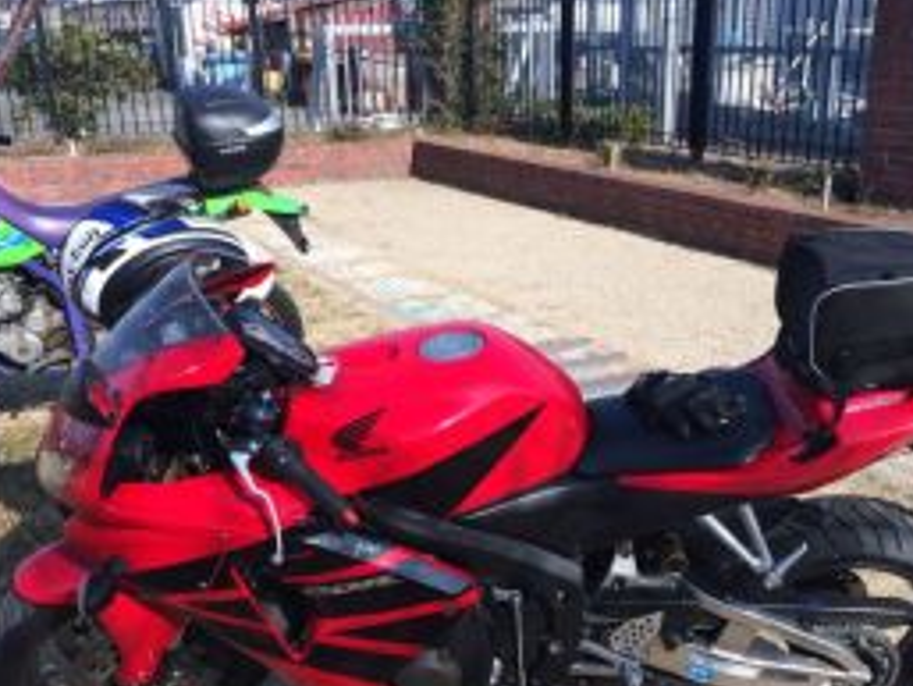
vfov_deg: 34.0
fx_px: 1108
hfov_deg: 44.7
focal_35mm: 42
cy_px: 466
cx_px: 504
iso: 40
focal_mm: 4.12
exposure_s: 1/1580
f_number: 2.2
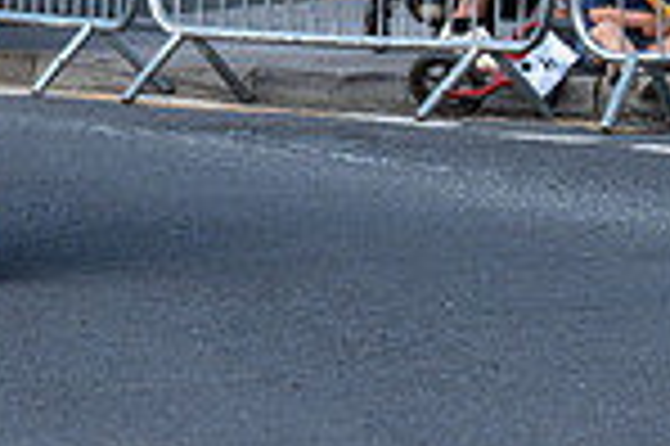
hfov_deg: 4.4
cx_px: -270
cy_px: -286
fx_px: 8775
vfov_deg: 2.9
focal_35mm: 472
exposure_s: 1/1000
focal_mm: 121
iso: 160
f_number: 4
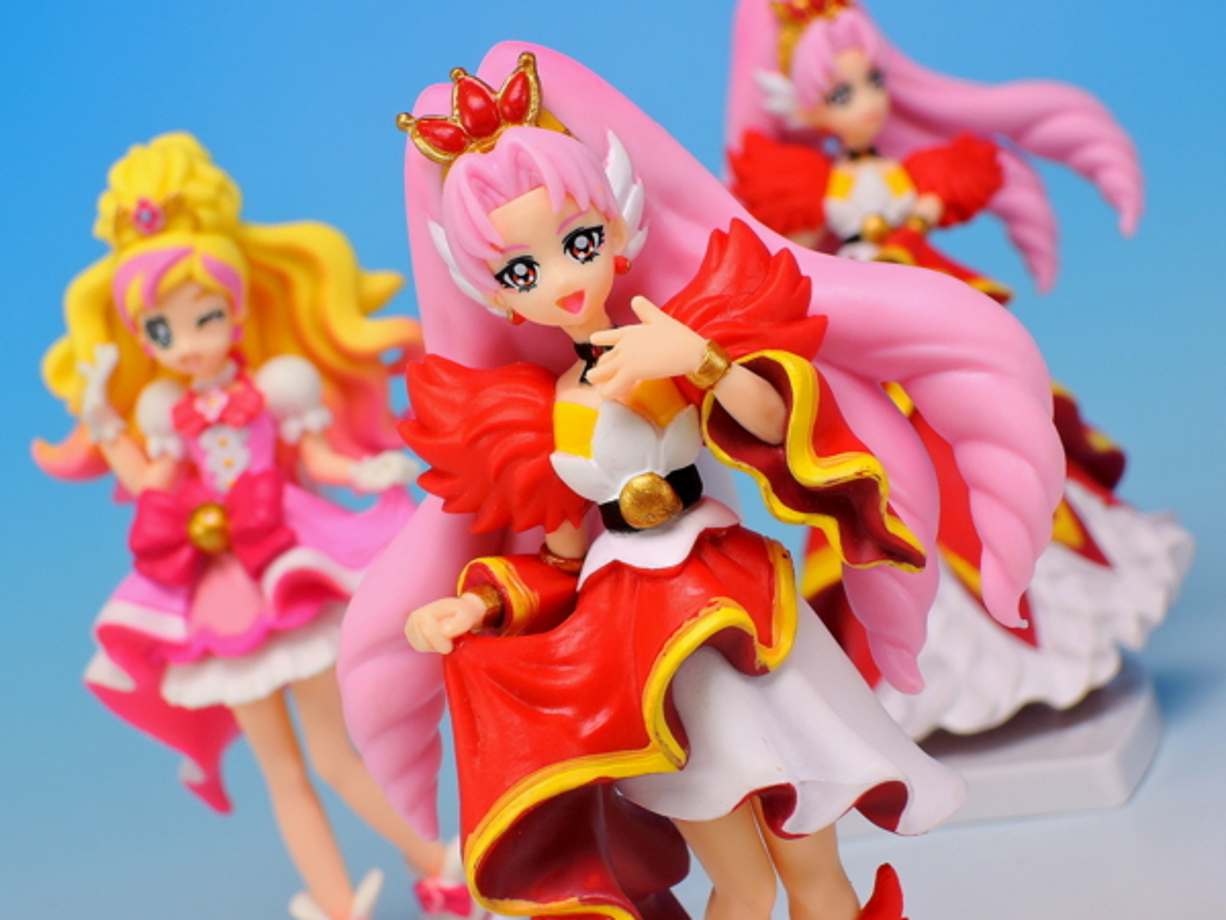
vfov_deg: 15.6
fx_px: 3365
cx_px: 613
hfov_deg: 20.7
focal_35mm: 95
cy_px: 460
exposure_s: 1/2.5
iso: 80
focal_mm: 20.2
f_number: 7.1
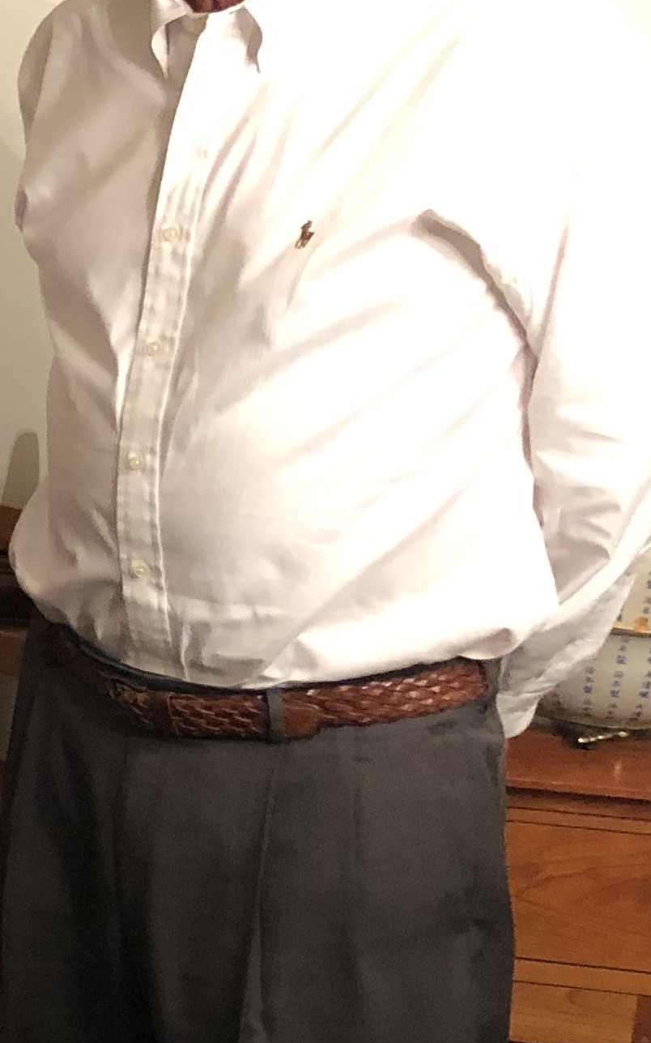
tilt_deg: -15.4
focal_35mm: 93
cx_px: -946
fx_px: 2641
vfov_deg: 22.3
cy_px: 573
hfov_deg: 11.5
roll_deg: +1.3
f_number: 1.8
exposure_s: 1/7
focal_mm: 3.99
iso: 100
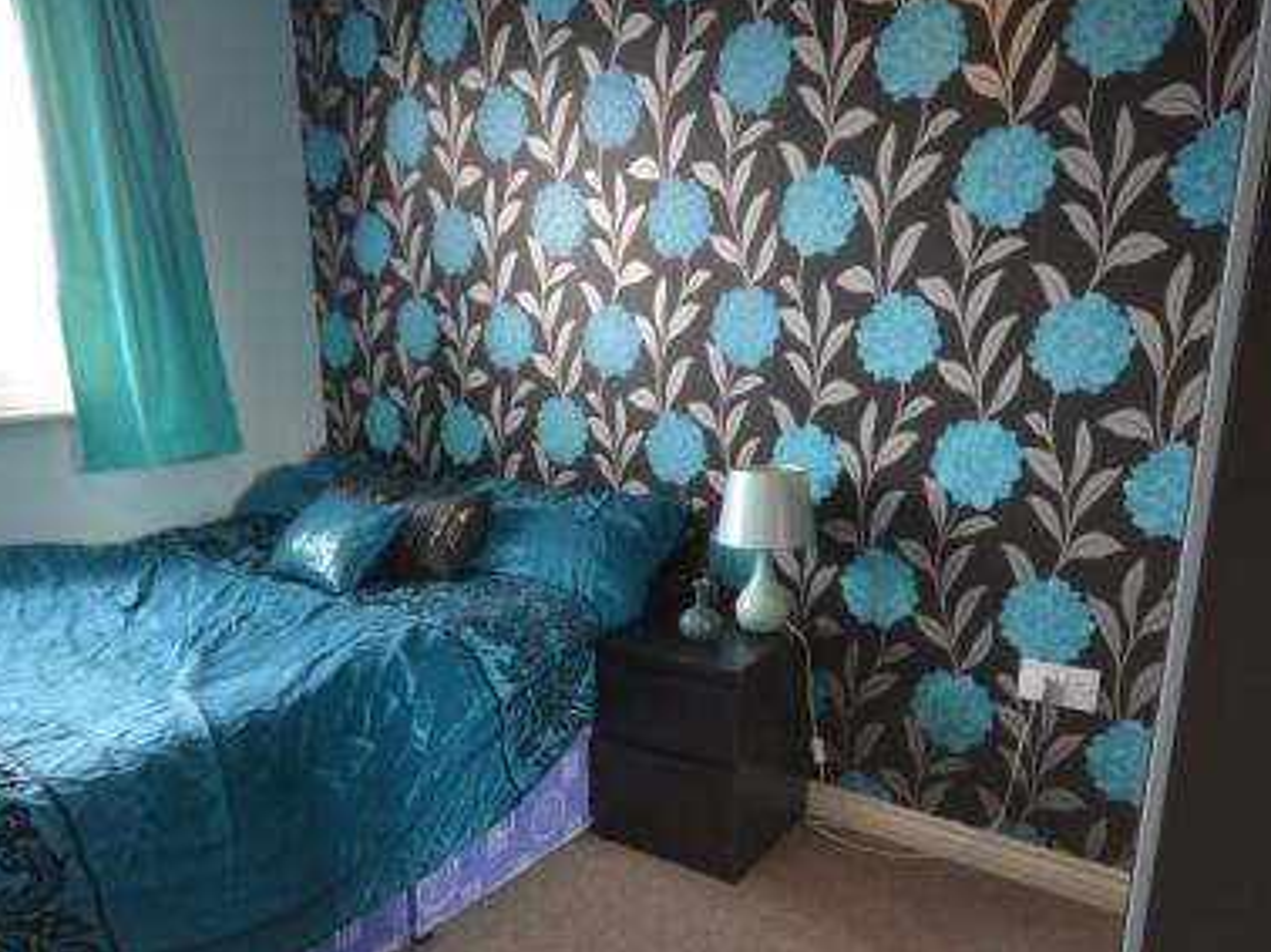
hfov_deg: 69.4
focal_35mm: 25
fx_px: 917
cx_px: 595
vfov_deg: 54.2
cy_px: 594
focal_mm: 10
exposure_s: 1/25
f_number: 4.5
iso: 400
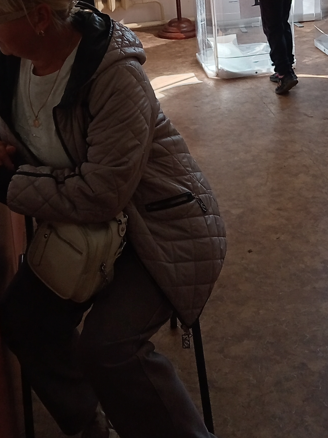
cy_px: 7
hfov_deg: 24.8
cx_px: 151
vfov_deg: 30.6
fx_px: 746
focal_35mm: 59
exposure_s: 1/100
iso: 117
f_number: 1.8
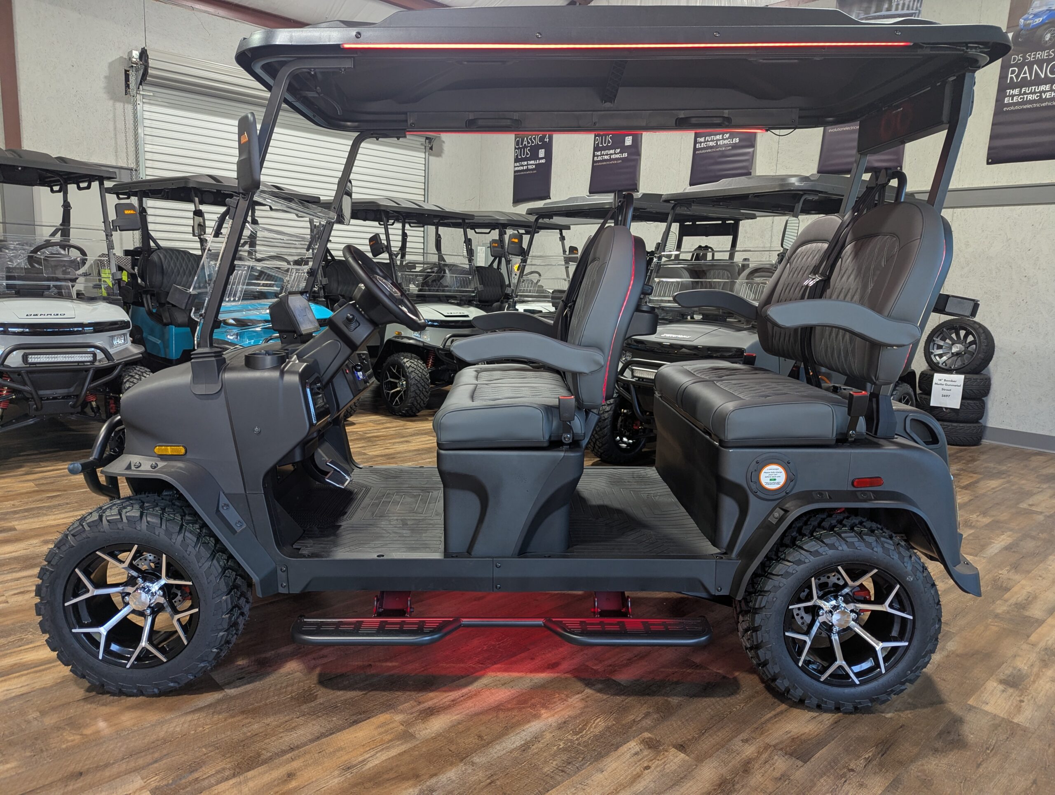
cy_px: 398
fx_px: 733
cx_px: 528
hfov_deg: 71.5
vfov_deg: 56.9
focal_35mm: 24
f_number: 1.85
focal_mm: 6.81
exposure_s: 1/30
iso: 70
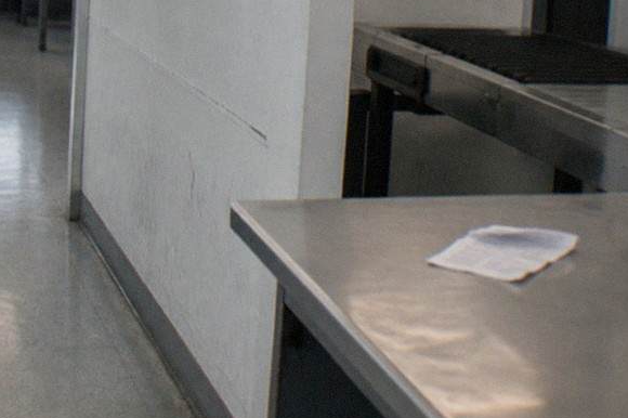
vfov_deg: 7.6
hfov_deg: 11.3
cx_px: 142
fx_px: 3156
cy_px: 135
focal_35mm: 181
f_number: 9
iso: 320
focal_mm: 105
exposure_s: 1/250
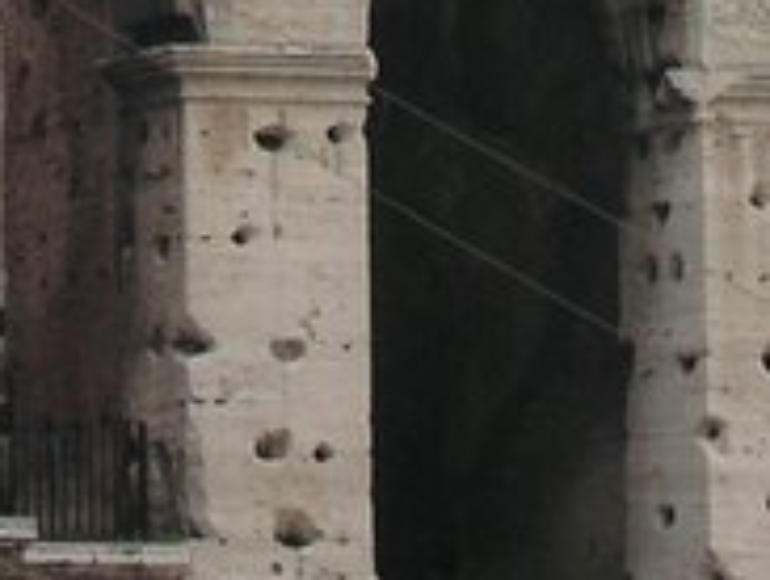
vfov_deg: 3.7
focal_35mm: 398
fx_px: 8871
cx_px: 265
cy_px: -920
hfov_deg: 5.0
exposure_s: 1/106
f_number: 4.4
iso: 50
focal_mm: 12.2
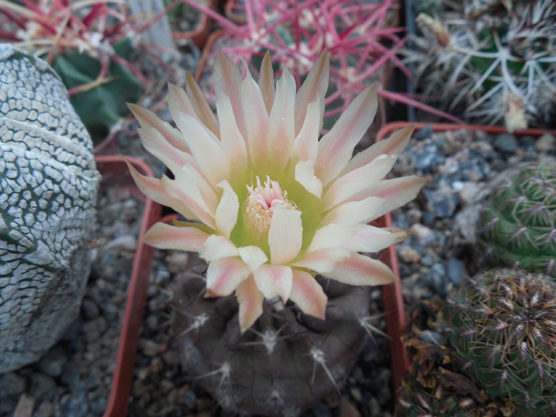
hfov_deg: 58.4
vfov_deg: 45.4
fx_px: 498
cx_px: 278
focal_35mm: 31
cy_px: 208
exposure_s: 1/160
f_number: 3.6
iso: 125
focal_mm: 5.6
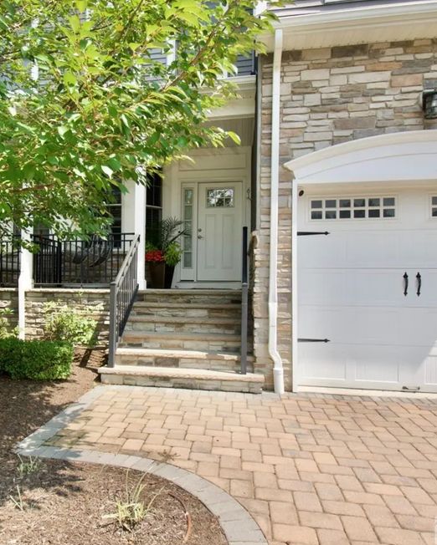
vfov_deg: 67.3
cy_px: 270
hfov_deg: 55.0
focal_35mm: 25
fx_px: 410
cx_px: 147
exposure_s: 1/200
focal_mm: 11.5
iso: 100
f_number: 9
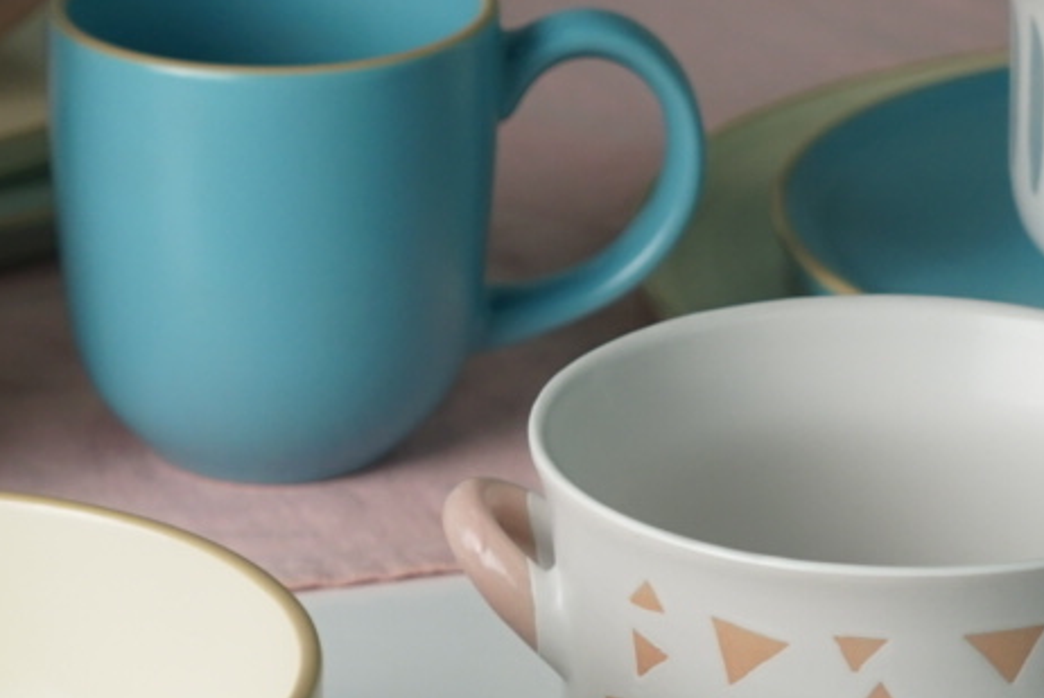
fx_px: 7112
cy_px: 619
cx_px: -298
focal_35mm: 245
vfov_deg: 5.6
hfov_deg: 8.3
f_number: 5
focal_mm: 70
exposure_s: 1/160
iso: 400
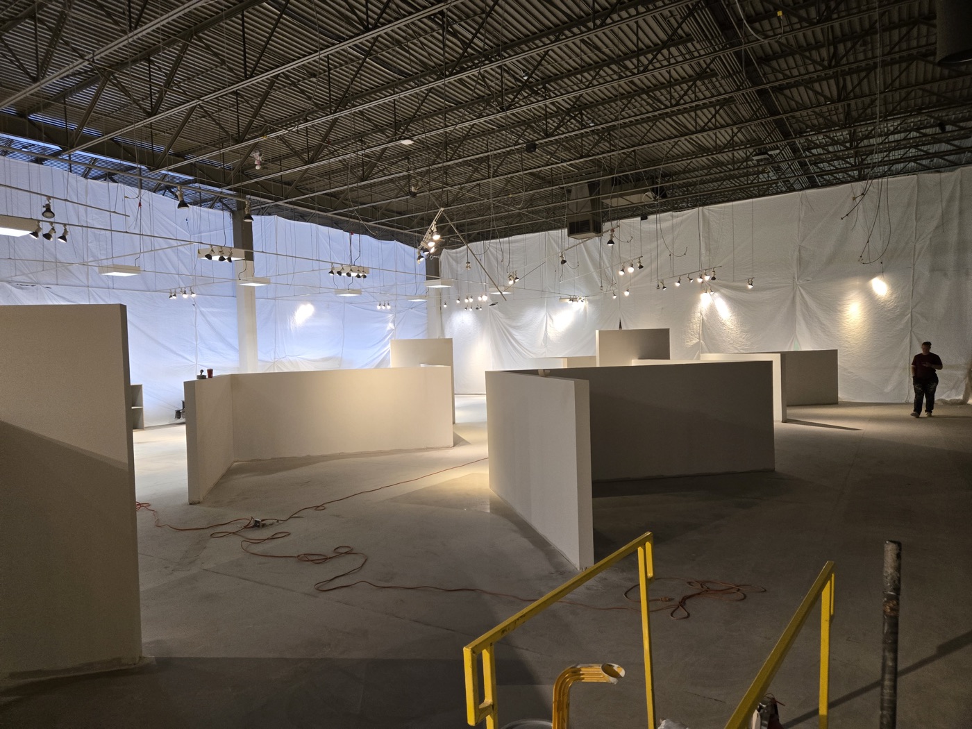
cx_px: 486
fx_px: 646
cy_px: 364
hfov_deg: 73.9
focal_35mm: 23
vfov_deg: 58.9
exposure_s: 1/120
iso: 250
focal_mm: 5.4
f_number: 1.8
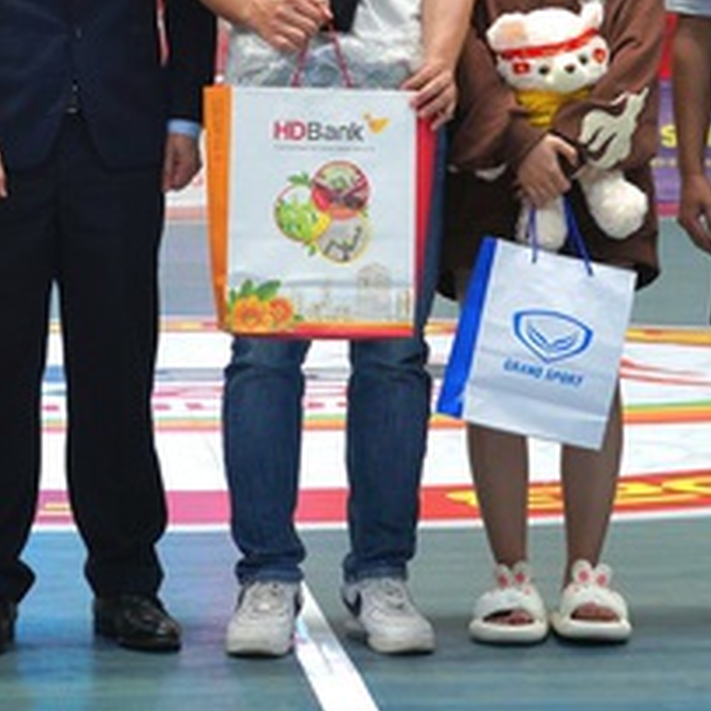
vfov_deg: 11.0
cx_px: 315
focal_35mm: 156
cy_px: -117
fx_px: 3625
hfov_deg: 11.2
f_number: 4.5
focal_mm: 51
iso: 1250
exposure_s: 1/100
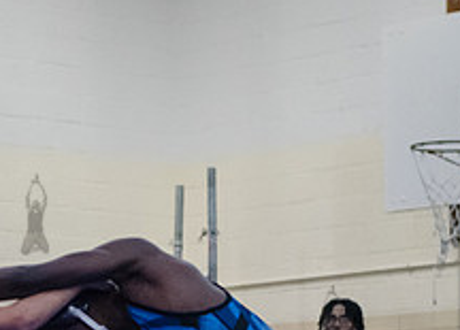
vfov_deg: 6.8
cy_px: 403
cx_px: -61
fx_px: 2774
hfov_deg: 9.4
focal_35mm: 212
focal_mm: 70
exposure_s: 1/400
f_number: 3.2
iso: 8000
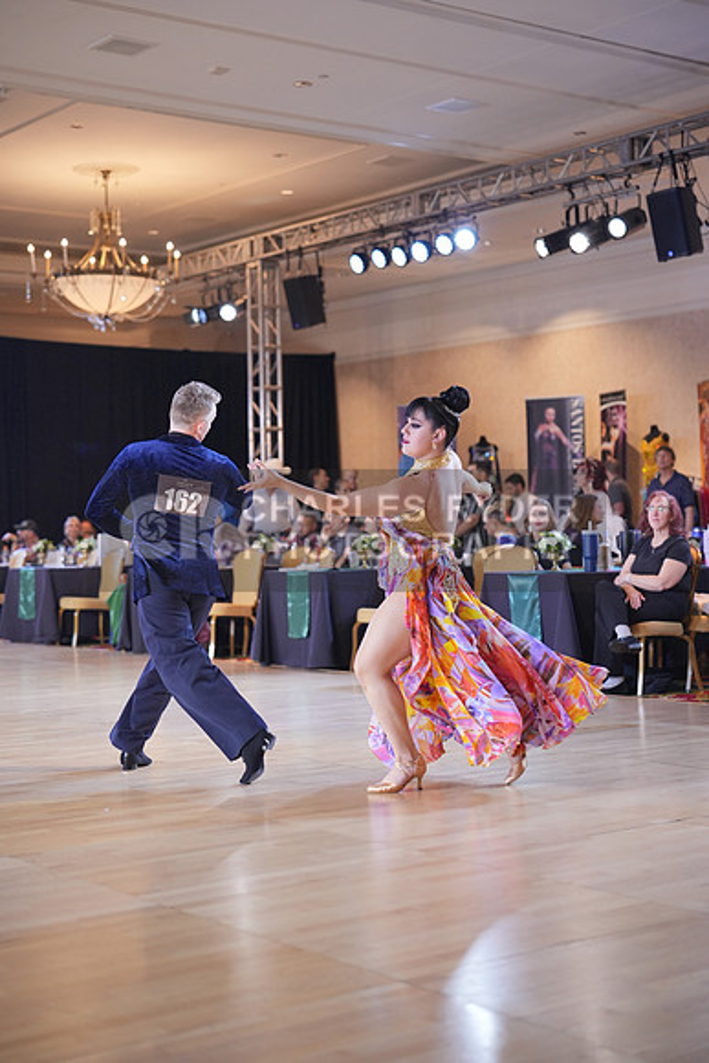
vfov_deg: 35.6
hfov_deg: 24.2
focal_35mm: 56
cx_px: 354
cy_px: 532
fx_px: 1653
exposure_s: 1/500
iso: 1600
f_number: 2
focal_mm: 56
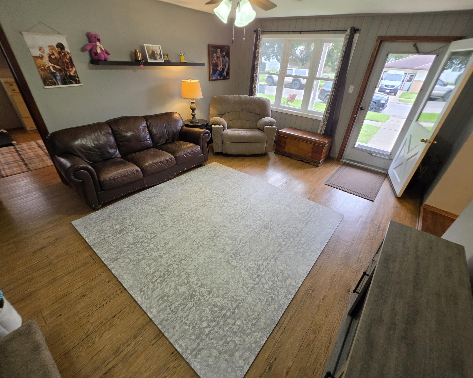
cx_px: 240
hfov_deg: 100.7
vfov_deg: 88.0
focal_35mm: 14
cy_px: 193
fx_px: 196
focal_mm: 2.2
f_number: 1.9
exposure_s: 1/60
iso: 250
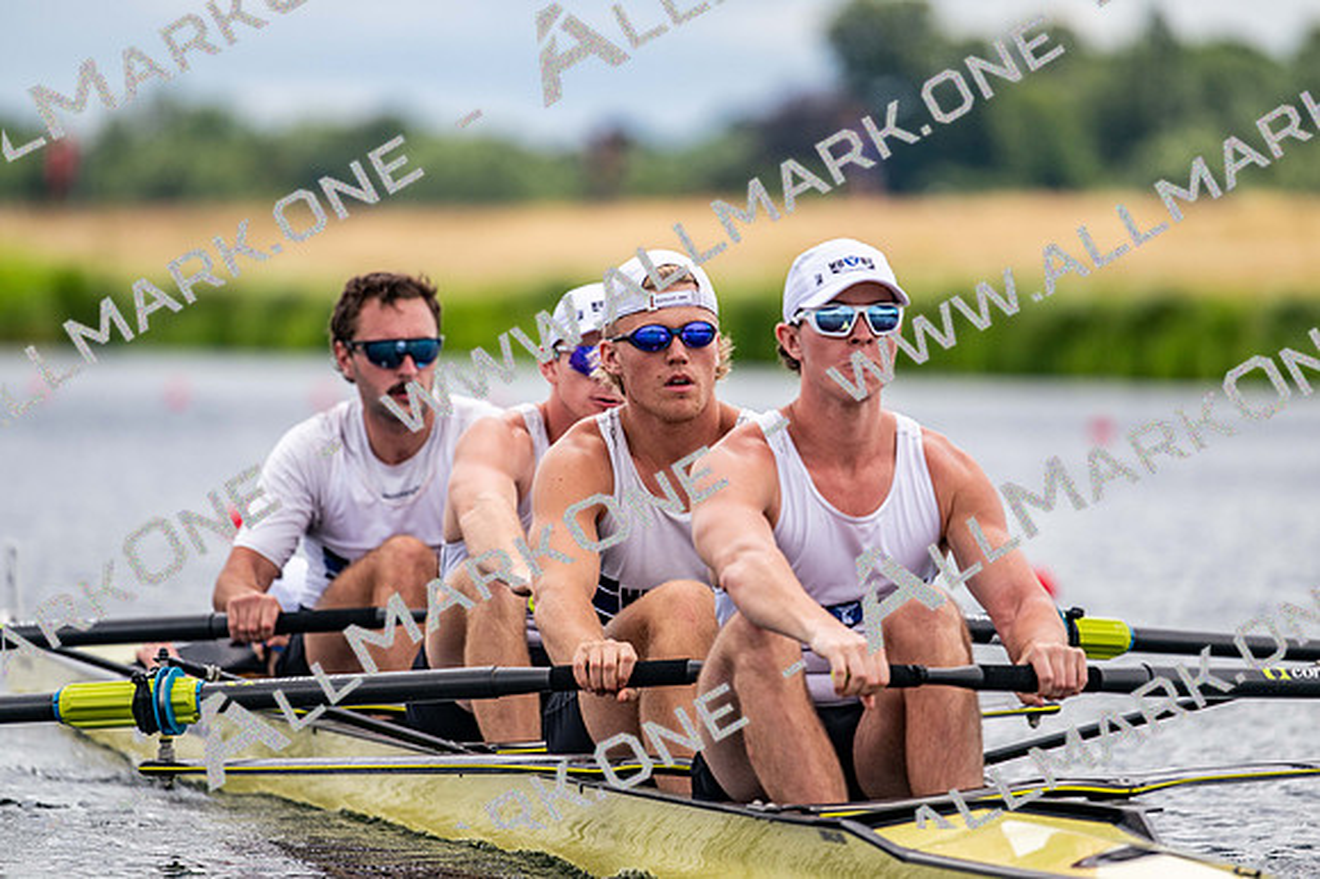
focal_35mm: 400
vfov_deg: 3.4
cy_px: 440
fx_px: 14661
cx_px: 660
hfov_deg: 5.2
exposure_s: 1/2500
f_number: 4.5
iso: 320
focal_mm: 400
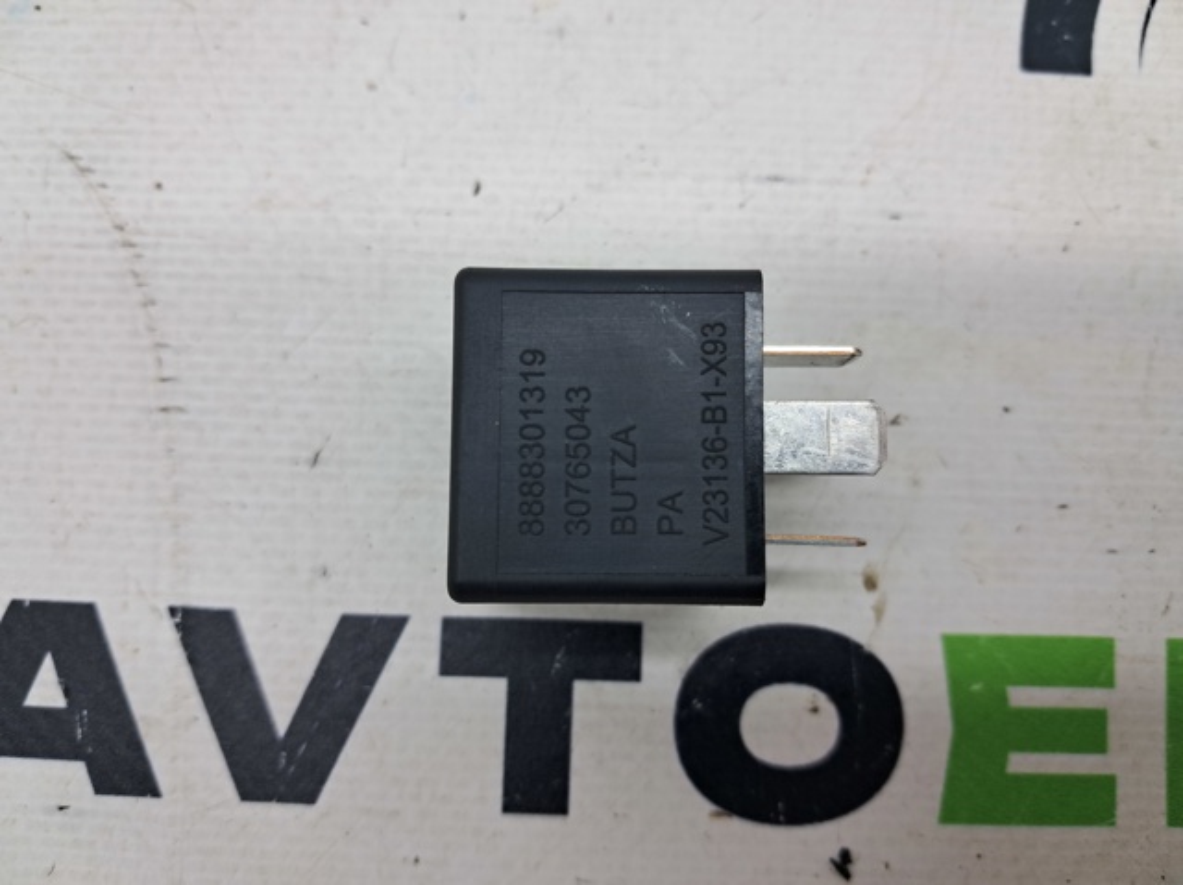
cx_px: 592
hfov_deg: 65.4
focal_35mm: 27
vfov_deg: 51.3
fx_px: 922
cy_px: 442
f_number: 1.8
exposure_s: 1/50
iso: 50
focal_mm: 4
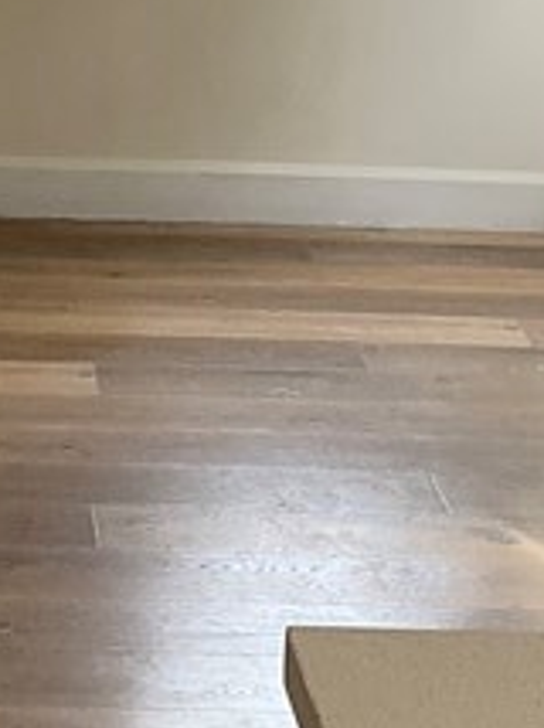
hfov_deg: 10.6
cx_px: 37
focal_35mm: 139
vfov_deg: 13.9
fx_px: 2918
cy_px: -109
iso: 32
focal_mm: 3
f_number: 1.8
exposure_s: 1/122
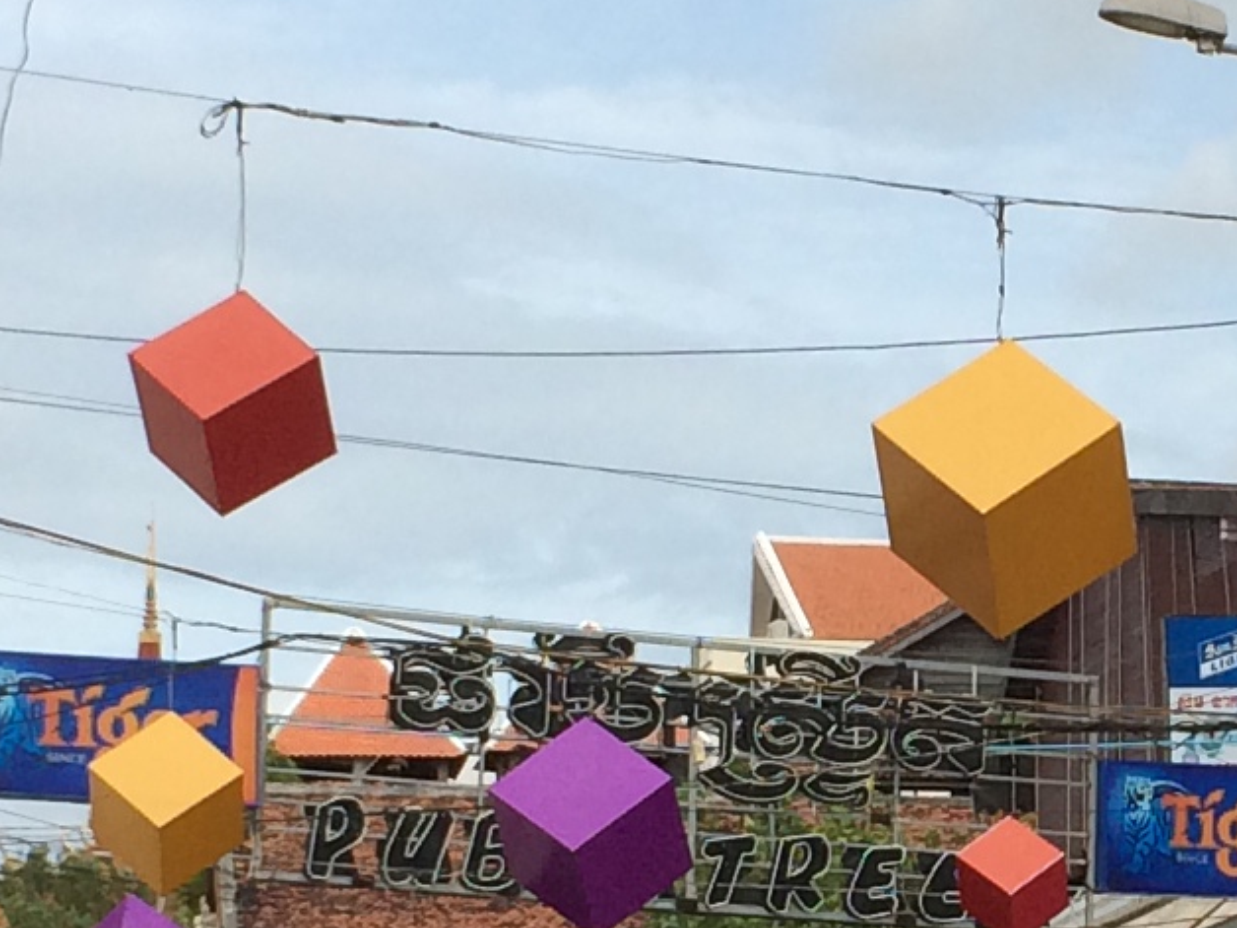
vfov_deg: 9.5
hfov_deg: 12.5
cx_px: 1162
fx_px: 5575
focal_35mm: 156
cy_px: 696
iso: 32
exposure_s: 1/3165
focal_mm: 4.12
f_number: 2.2
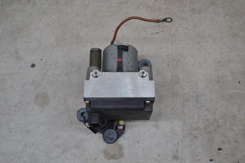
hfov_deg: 45.0
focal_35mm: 44
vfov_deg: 30.8
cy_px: 82
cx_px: 122
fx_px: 296
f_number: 4.5
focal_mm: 29
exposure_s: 1/30
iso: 400
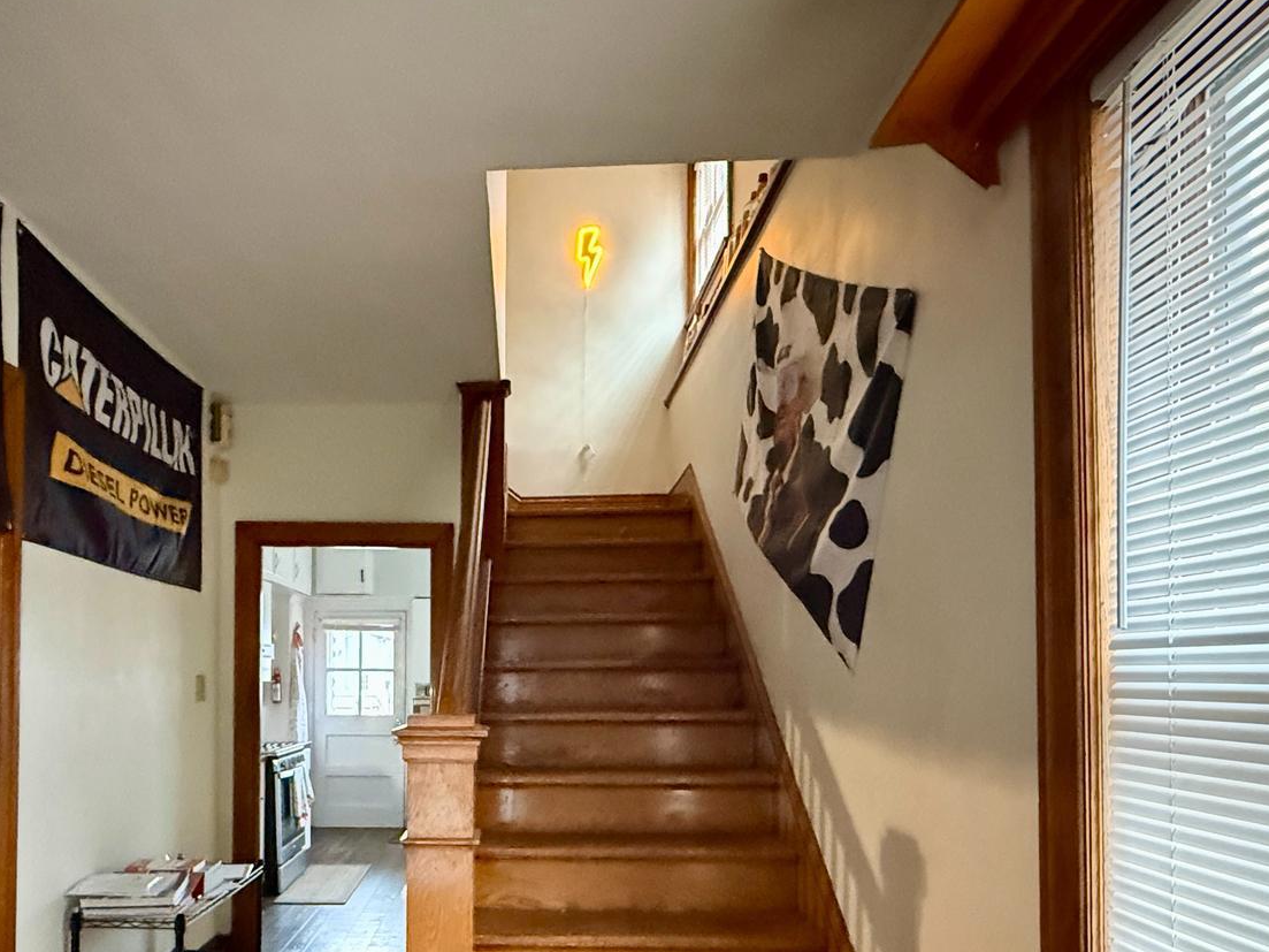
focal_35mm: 26
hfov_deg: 66.5
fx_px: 953
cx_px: 490
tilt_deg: +1.1
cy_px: 667
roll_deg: +0.1
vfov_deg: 51.6
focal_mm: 2.22
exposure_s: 1/40
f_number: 2.2
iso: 1600
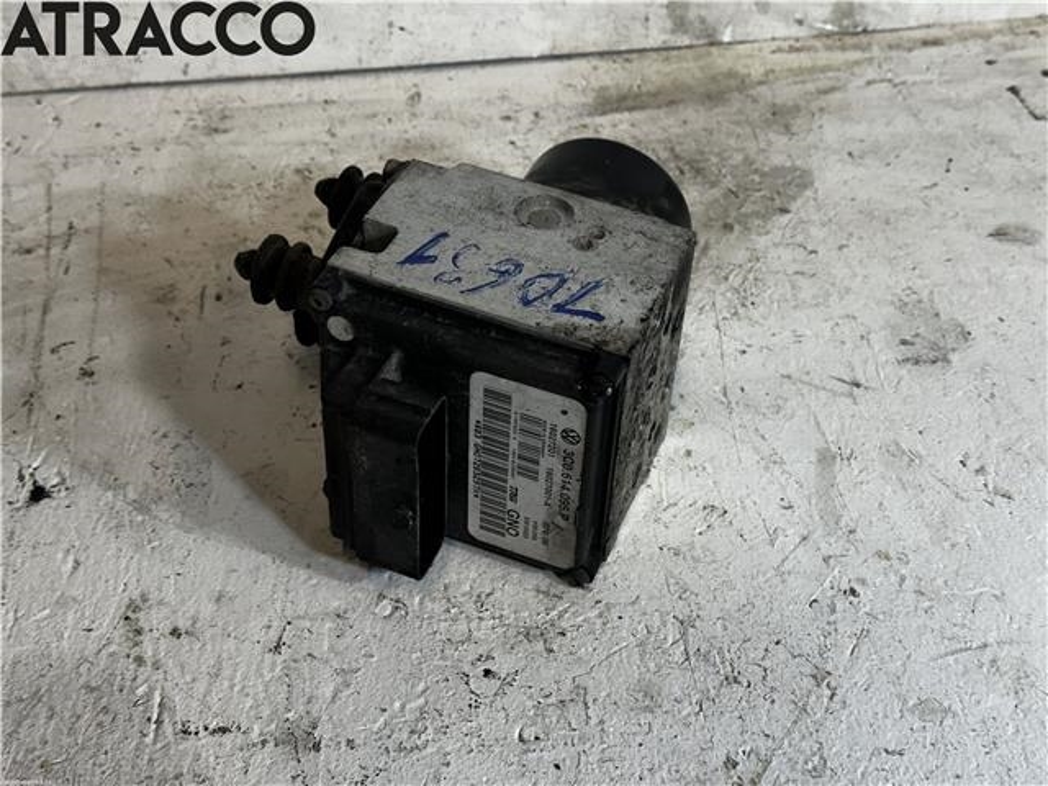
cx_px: 524
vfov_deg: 30.3
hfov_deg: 39.7
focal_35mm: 48
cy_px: 393
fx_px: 1453
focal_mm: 6.86
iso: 50
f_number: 1.78
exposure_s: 1/100
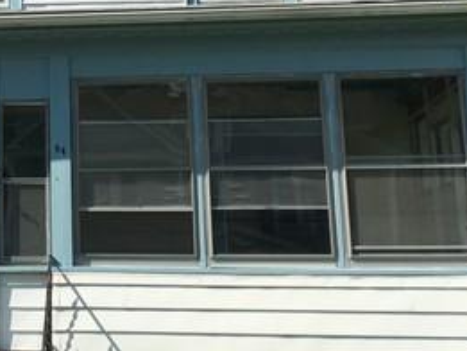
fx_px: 1201
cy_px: 59
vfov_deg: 16.5
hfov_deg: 20.9
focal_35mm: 89
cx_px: -50
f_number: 2.2
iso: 25
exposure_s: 1/1672
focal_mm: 4.15
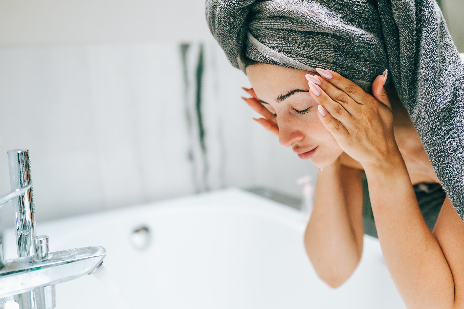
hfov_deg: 54.4
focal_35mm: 35
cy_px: 154
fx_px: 451
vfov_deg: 37.8
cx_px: 232
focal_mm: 35
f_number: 2.2
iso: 320
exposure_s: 1/320
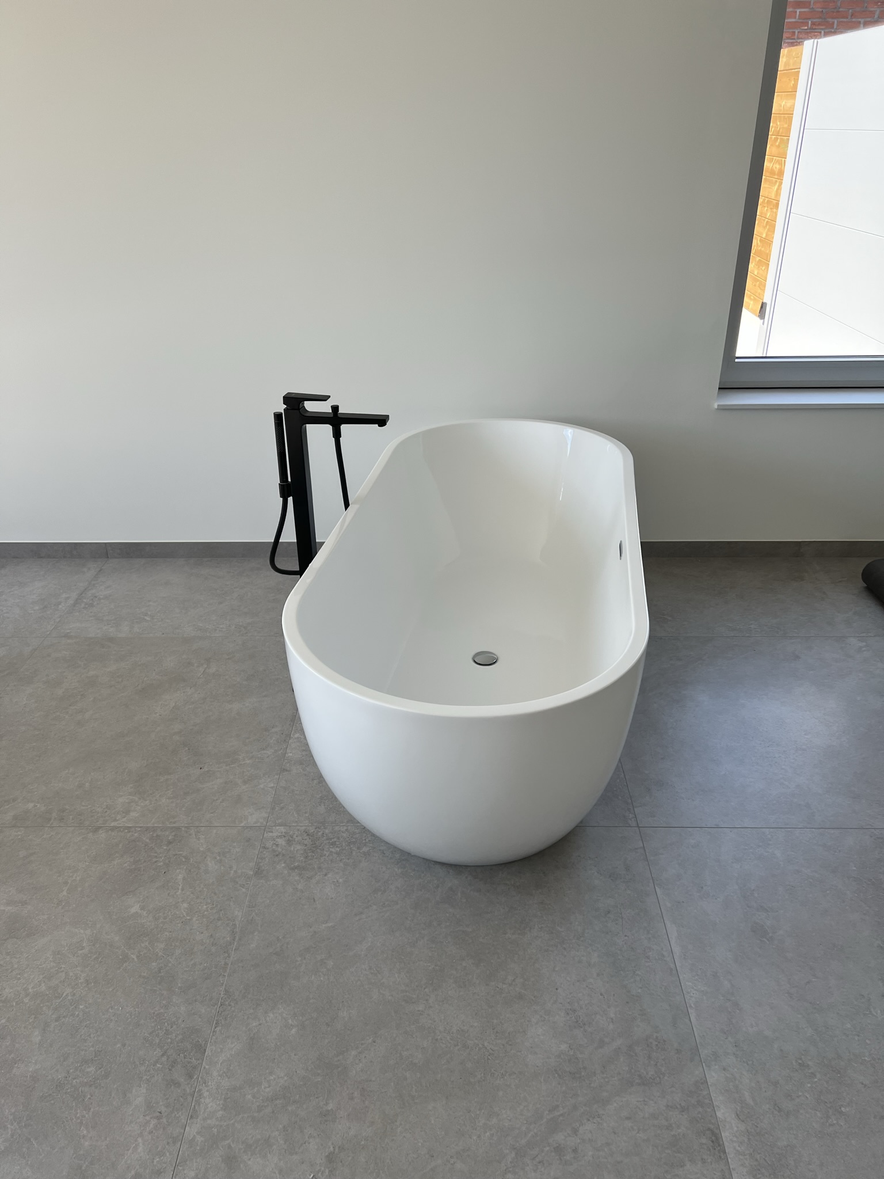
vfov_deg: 67.3
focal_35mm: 26
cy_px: 590
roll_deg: +1.6
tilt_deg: -25.1
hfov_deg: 53.1
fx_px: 885
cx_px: 442
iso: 50
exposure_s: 1/339
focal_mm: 5.7
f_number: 1.5
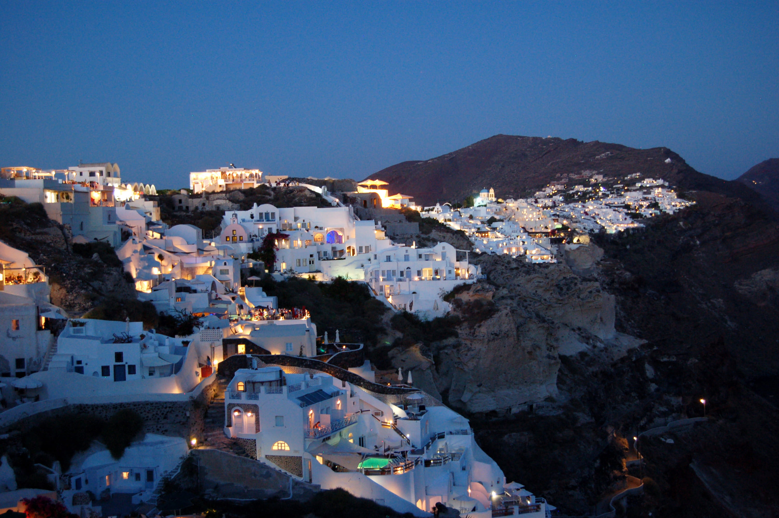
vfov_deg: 26.4
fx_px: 1103
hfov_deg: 38.9
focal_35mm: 51
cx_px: 390
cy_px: 259
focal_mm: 34
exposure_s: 1/2.5
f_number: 4.5
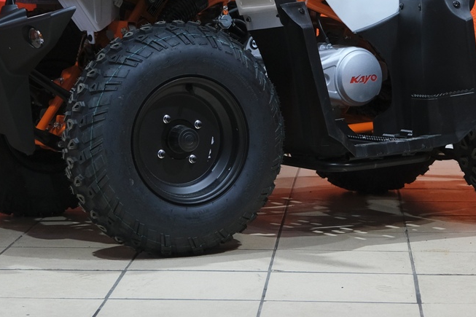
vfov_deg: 10.8
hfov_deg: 16.4
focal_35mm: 125
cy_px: -53
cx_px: 259
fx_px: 1652
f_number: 4
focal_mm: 34.2
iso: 1250
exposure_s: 1/100
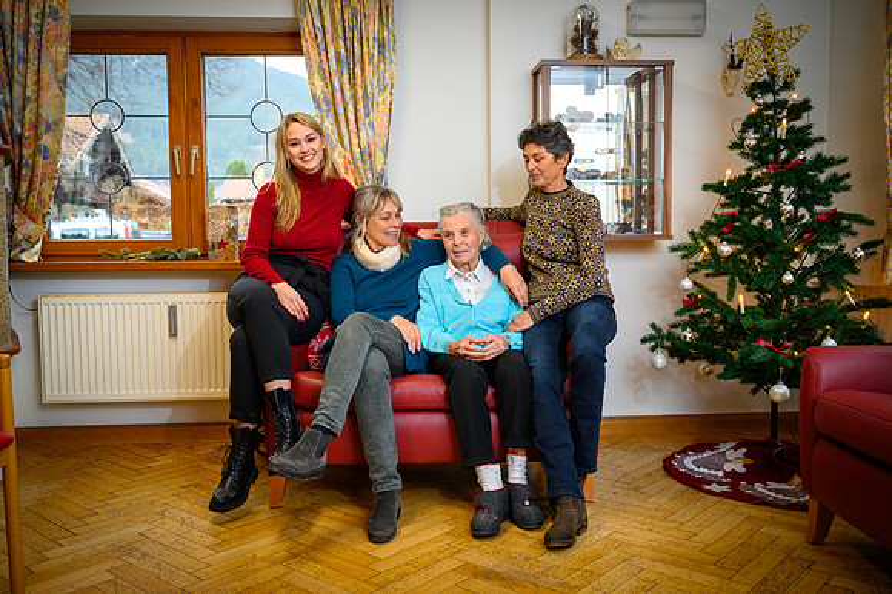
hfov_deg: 59.5
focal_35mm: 32
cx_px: 446
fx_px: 780
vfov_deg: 41.7
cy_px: 297
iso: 800
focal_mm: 31.5
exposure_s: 1/100
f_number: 4
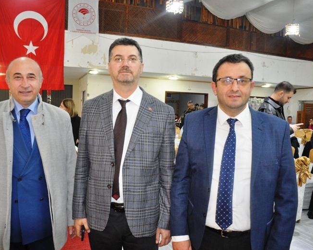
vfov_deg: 47.1
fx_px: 287
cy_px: 125
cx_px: 142
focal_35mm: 31
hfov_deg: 57.1
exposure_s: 1/60
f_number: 3.5
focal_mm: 18
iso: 800
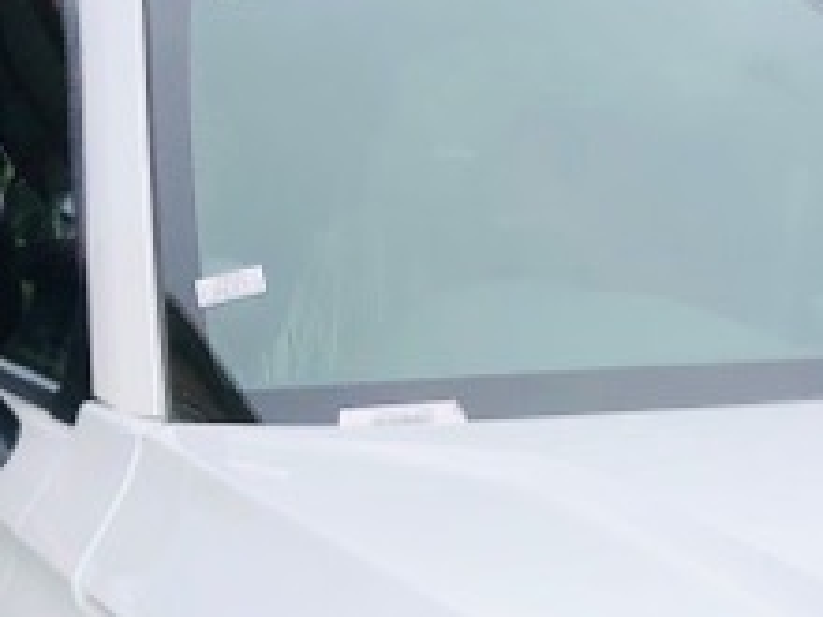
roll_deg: +1.6
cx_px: 1212
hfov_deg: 14.5
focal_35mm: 127
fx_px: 3019
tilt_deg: -17.2
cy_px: 1066
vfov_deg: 11.0
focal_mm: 4
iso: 20
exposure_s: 1/1297
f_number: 1.8
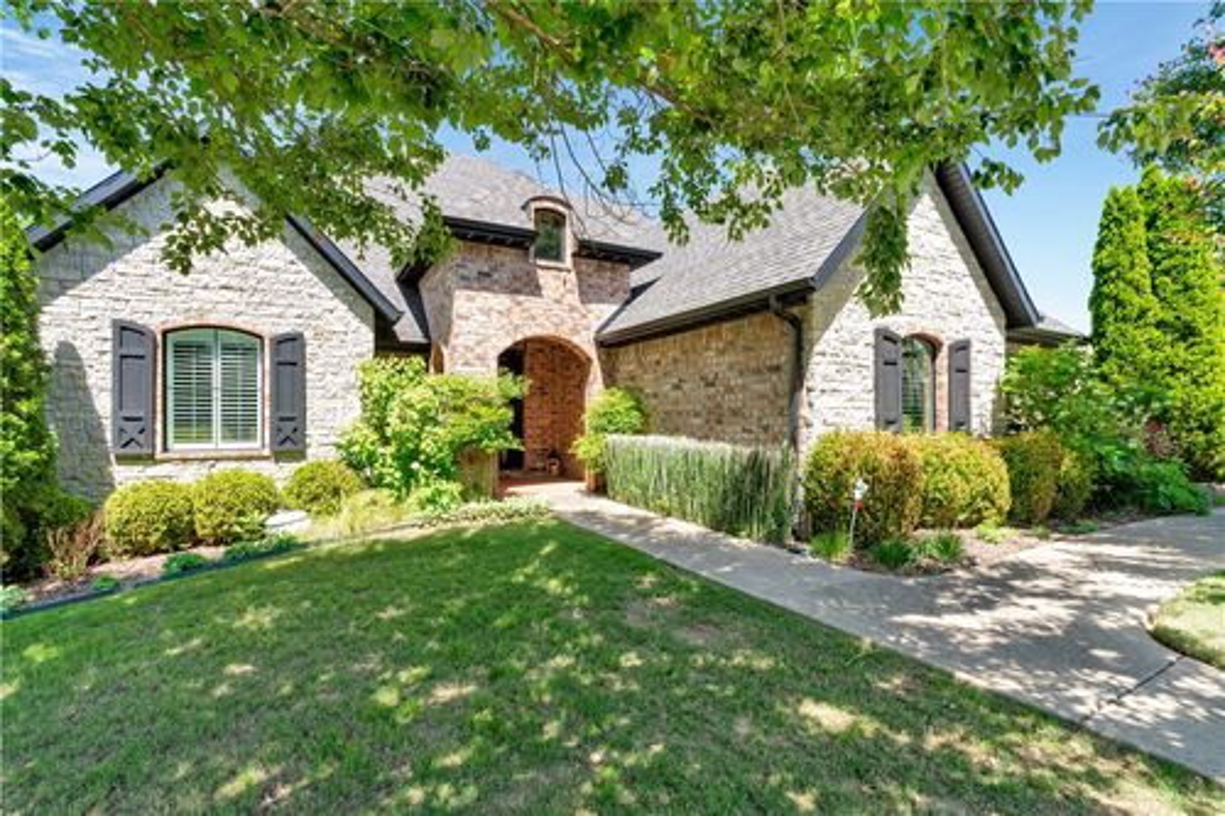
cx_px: 612
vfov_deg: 73.7
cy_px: 408
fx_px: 544
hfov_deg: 96.8
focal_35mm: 16
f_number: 7.1
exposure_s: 1/50
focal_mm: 16
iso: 160
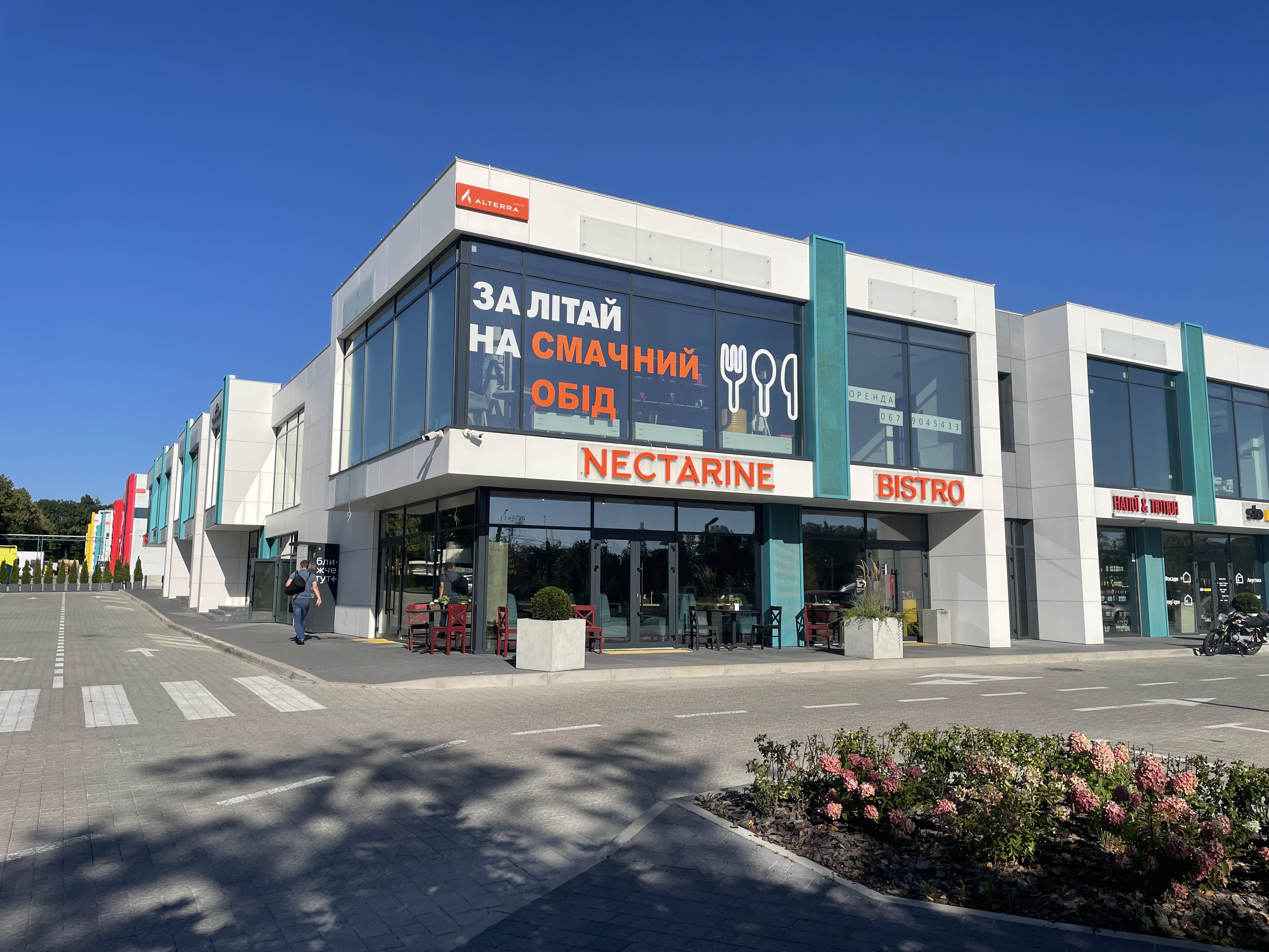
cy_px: 476
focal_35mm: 26
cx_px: 634
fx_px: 953
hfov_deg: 67.3
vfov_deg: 53.1
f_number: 1.6
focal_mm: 4.2
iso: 32
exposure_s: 1/5556
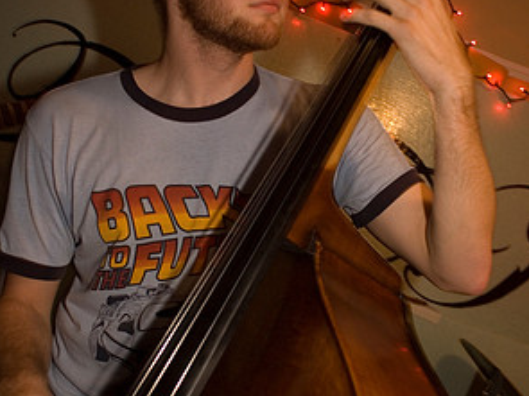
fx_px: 672
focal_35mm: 44
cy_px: 226
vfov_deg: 32.8
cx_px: 263
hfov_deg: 43.0
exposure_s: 1/15
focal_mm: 20
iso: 800
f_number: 3.2
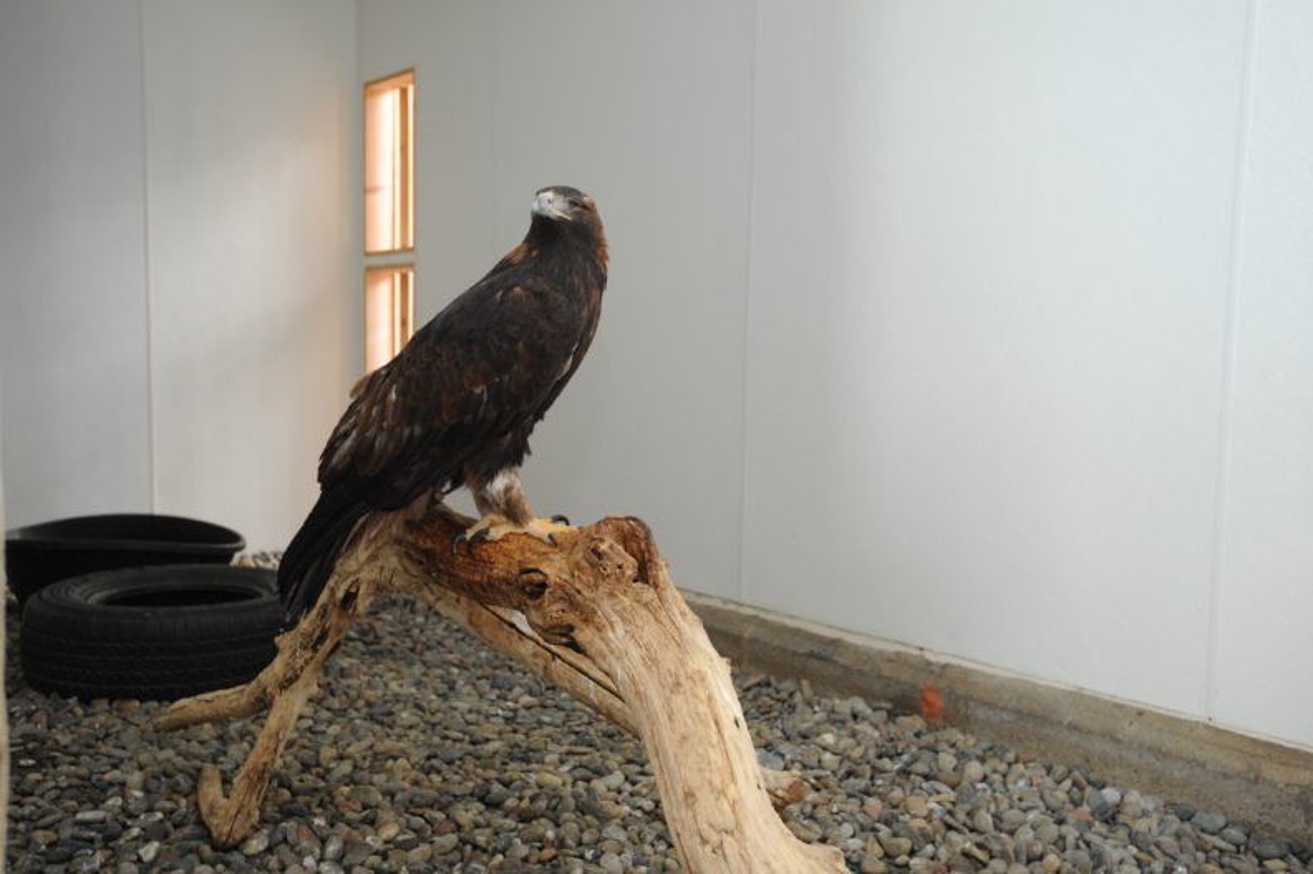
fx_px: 1166
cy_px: 437
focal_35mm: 32
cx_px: 656
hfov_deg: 58.7
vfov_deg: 41.1
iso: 1600
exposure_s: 1/50
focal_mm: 32
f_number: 4.5
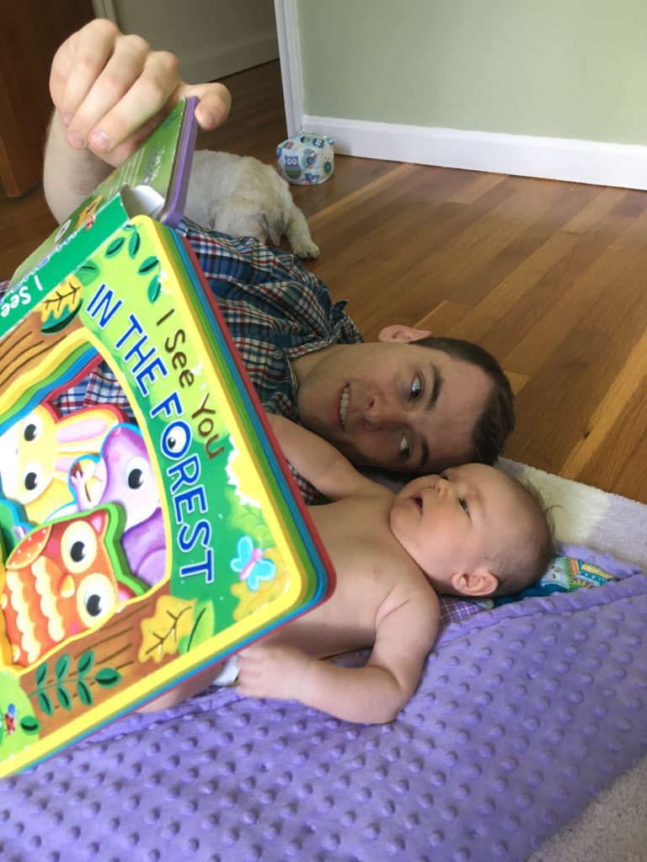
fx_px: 723
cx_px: 324
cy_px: 431
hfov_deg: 48.2
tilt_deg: -38.0
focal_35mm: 29
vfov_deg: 61.7
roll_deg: +5.3
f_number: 2.2
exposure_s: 1/30
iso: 100
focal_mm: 4.15
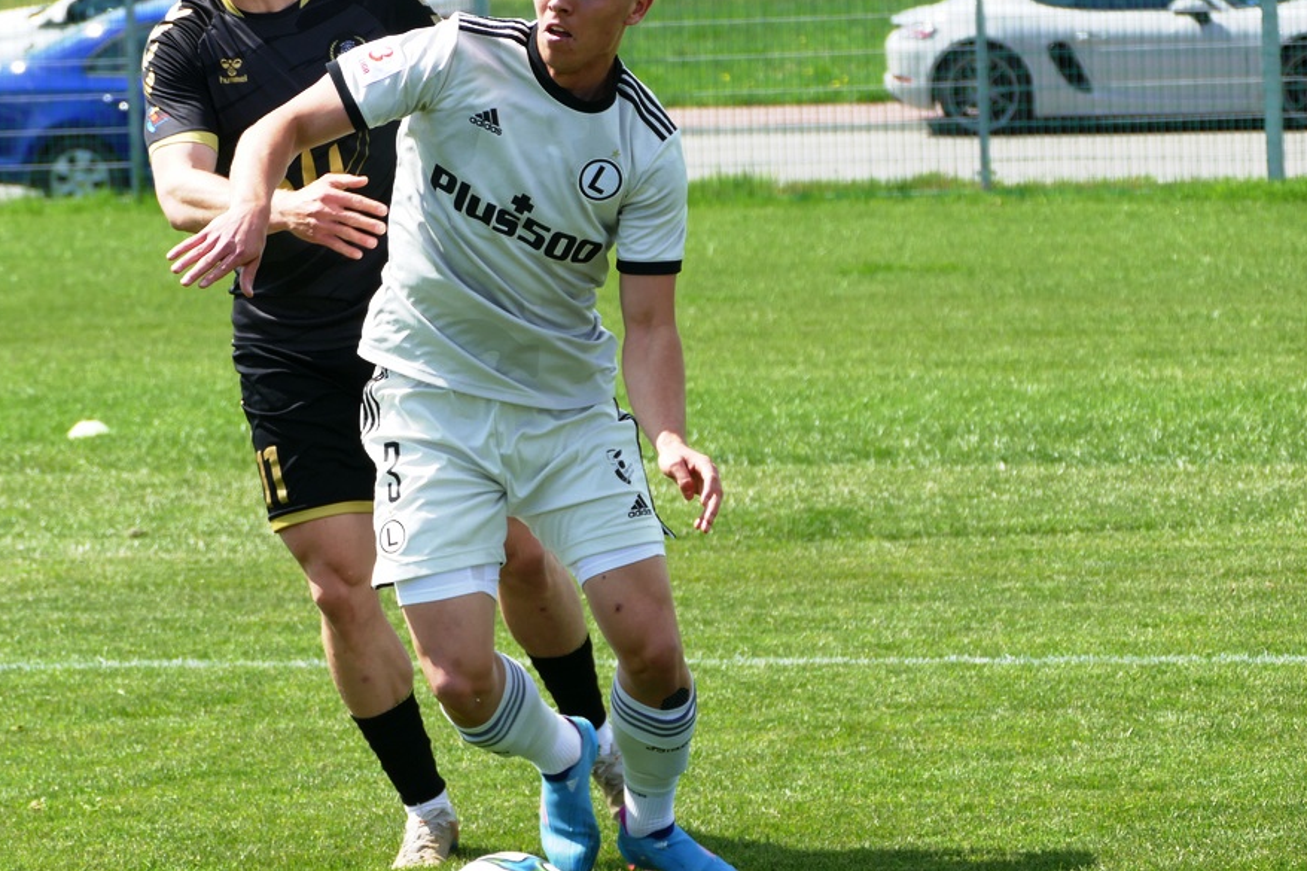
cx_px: 514
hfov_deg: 7.9
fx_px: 9510
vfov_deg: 5.2
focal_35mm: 262
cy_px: 373
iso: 125
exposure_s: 1/800
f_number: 4
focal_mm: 73
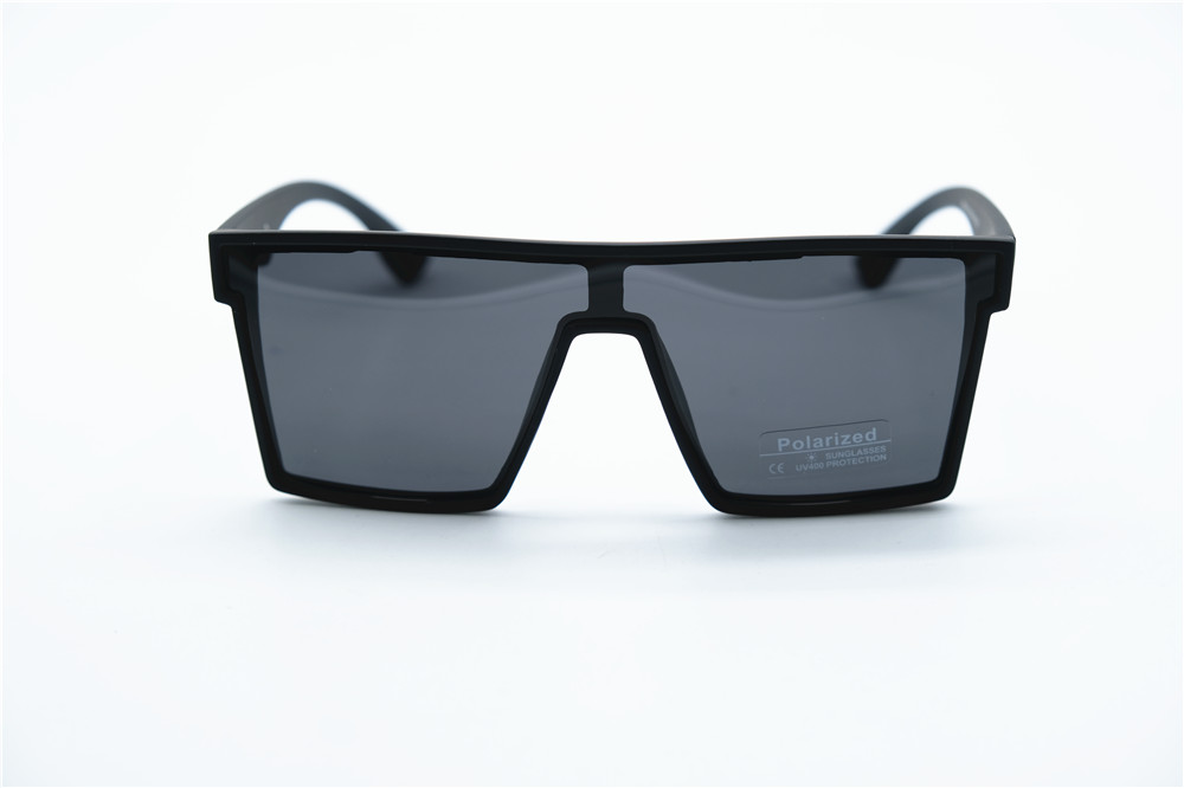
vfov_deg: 23.0
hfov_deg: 33.9
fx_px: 1940
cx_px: 592
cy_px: 394
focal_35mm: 59
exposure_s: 1/200
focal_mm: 39
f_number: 4.5
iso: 160
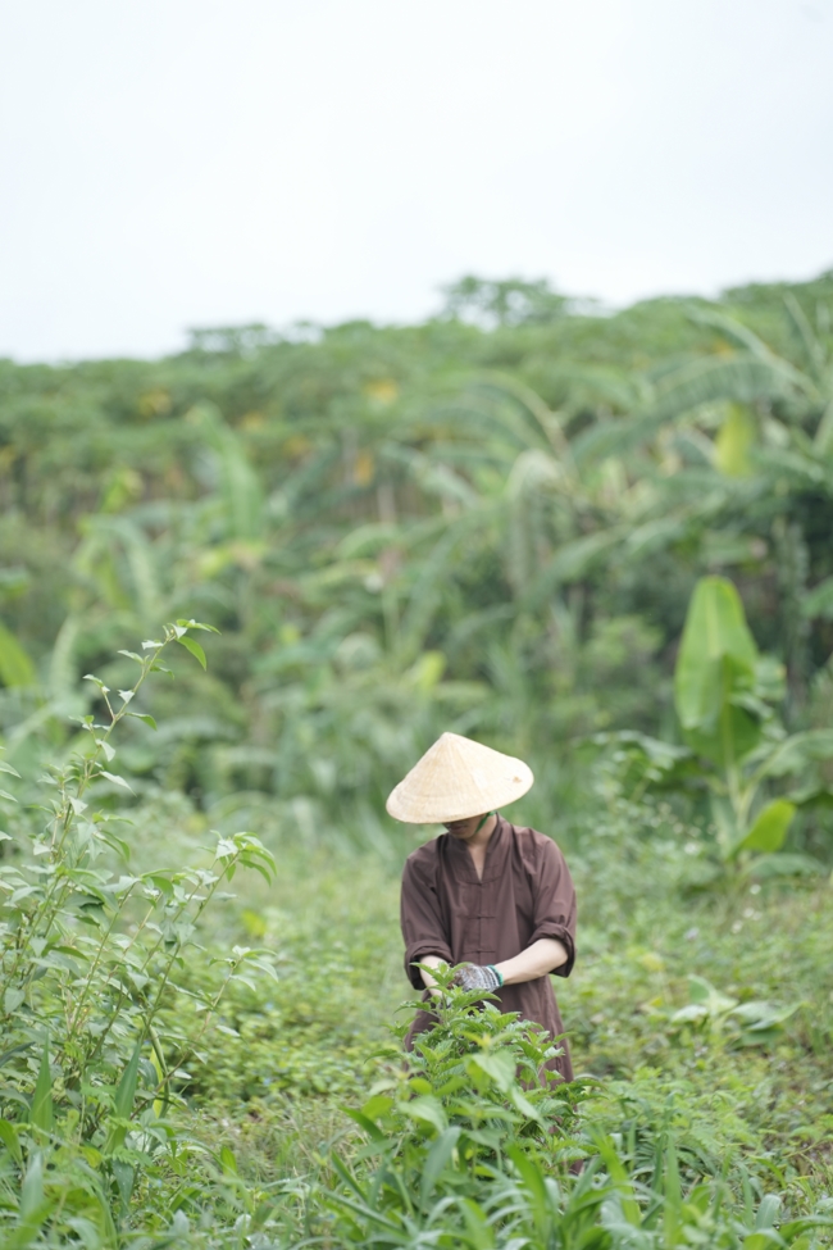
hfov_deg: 9.1
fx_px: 5206
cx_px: 416
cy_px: 625
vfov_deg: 13.7
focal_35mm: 150
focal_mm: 150
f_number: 3.2
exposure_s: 1/1000
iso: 400
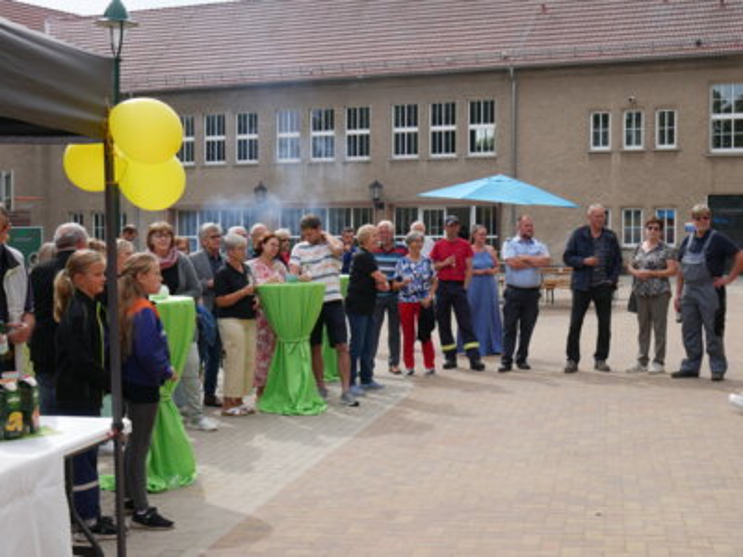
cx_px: 372
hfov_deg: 36.8
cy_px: 278
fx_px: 1116
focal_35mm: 52
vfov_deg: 28.0
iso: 200
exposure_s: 1/250
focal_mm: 26
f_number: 8
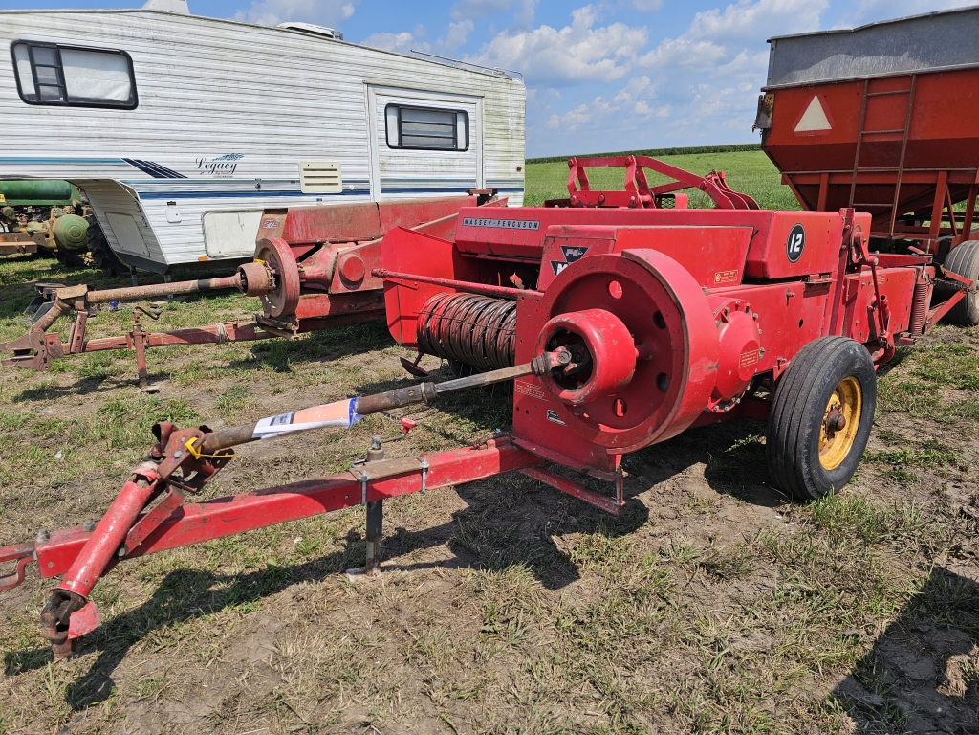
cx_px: 490
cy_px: 368
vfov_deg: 58.9
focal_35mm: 23
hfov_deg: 73.9
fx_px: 650
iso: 10
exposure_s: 1/1036
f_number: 1.7
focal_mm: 6.3
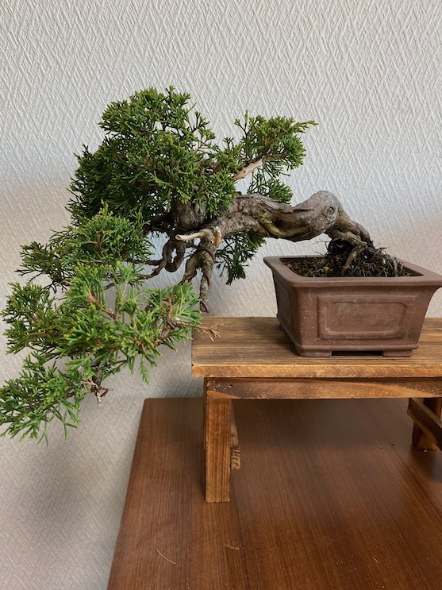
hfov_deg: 49.7
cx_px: 208
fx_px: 477
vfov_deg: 63.5
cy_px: 298
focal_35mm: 28
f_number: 1.8
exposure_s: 1/50
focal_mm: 4.25
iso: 100
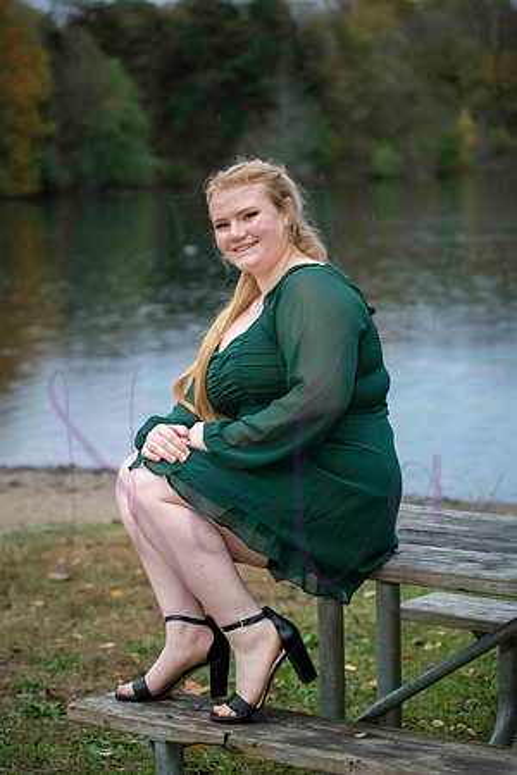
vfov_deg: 25.4
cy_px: 388
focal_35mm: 80
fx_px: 1723
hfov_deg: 17.1
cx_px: 258
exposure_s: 1/320
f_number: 4
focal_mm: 80
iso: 1600
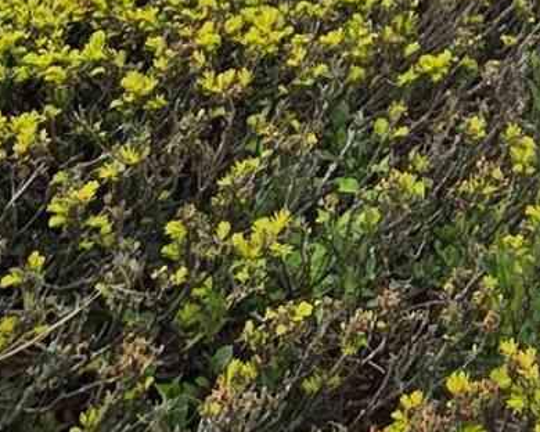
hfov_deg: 16.7
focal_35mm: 100
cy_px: -510
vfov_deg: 12.8
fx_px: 1598
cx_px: 899
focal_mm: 2.2
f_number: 1.9
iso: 40
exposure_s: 1/1497
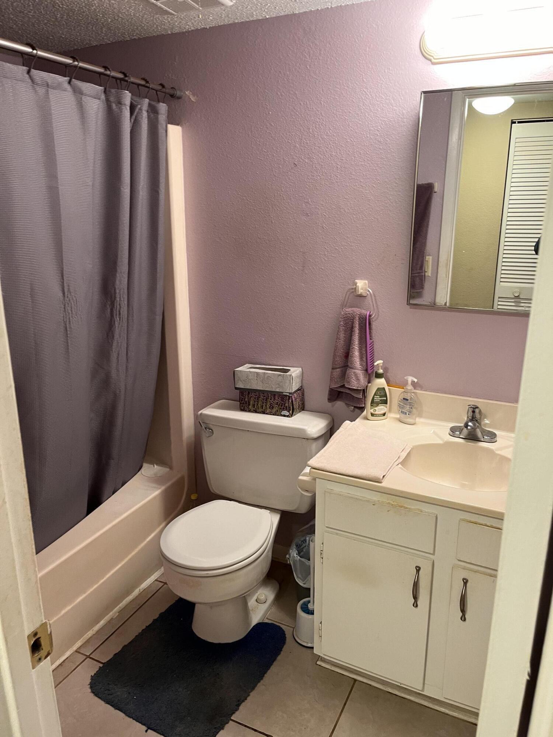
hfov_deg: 53.1
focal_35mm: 26
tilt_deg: -15.5
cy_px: 368
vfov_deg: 67.3
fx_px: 554
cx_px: 276
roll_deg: -0.6
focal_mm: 5.1
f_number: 1.6
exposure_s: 1/60
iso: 125
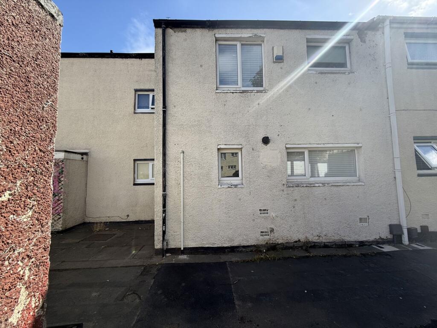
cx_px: 218
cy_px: 164
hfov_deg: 102.1
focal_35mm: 14
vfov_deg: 85.7
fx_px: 177
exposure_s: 1/1087
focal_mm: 2.22
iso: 50
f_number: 2.2
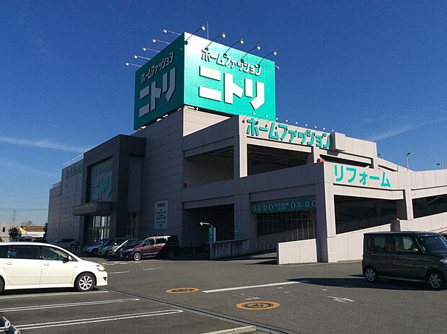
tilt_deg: +8.4
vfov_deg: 44.1
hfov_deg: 56.9
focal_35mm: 32
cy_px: 167
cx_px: 224
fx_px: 413
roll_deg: +1.4
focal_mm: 3.3
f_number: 2.4
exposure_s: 1/2119
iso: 32
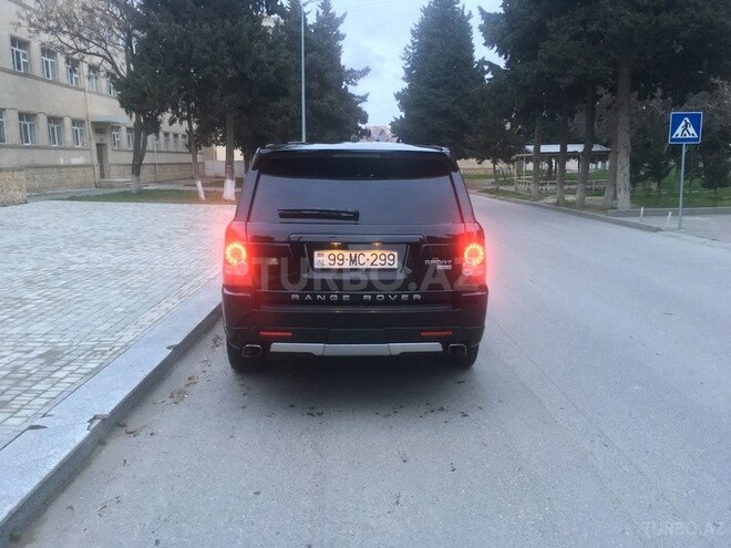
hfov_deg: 61.7
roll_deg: +0.9
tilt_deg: -9.7
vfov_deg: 48.2
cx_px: 366
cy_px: 274
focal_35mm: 29
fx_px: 612
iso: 250
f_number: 2.2
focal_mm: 4.15
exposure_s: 1/33
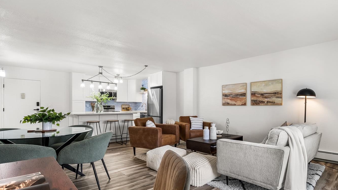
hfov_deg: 86.3
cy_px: 107
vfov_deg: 55.7
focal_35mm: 20
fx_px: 179
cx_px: 187
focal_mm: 16
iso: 200
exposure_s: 1/100
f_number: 8
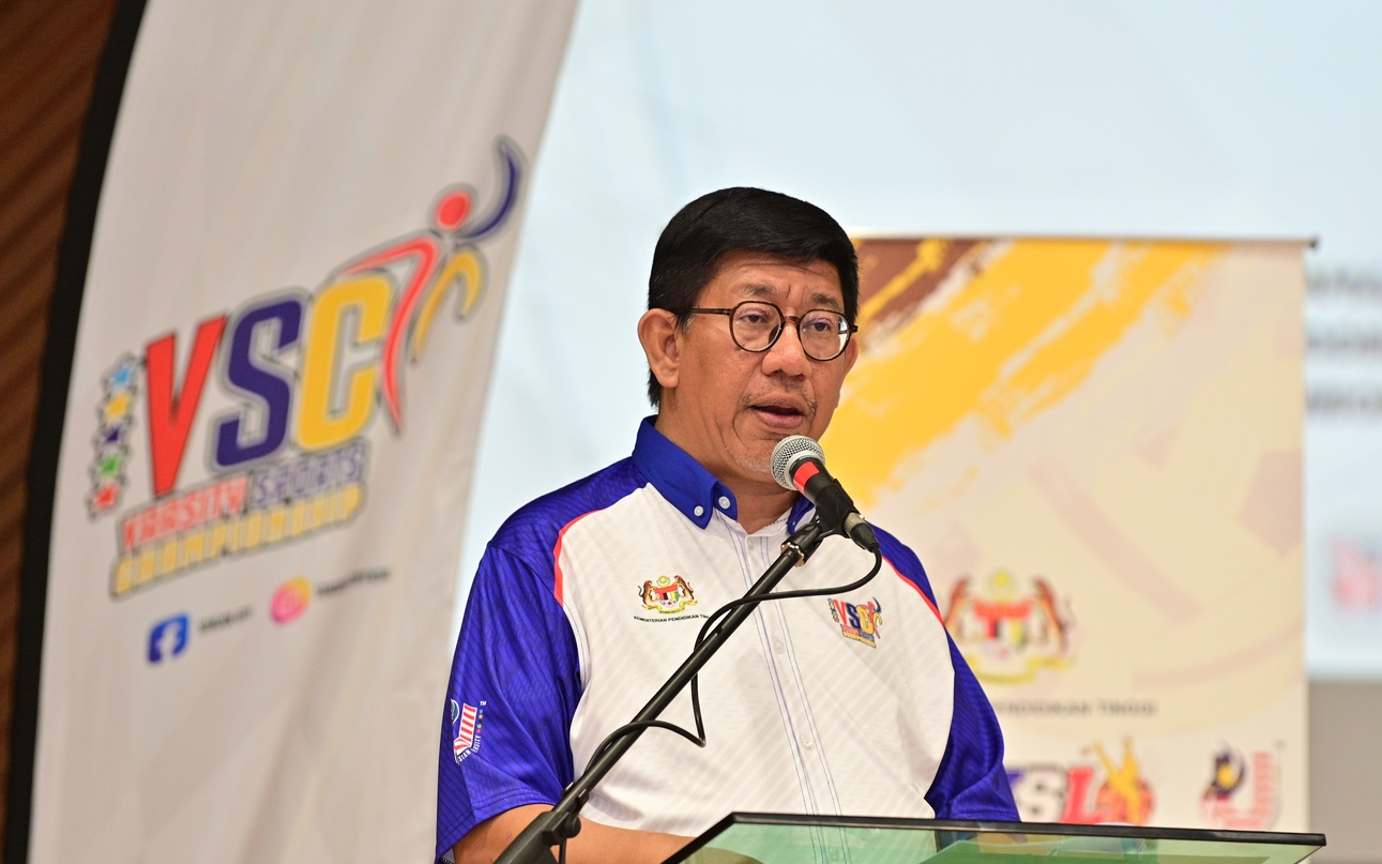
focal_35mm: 221
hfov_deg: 9.5
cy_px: 478
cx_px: 763
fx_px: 8324
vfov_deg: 5.9
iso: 1600
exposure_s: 1/160
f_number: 3.5
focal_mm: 175
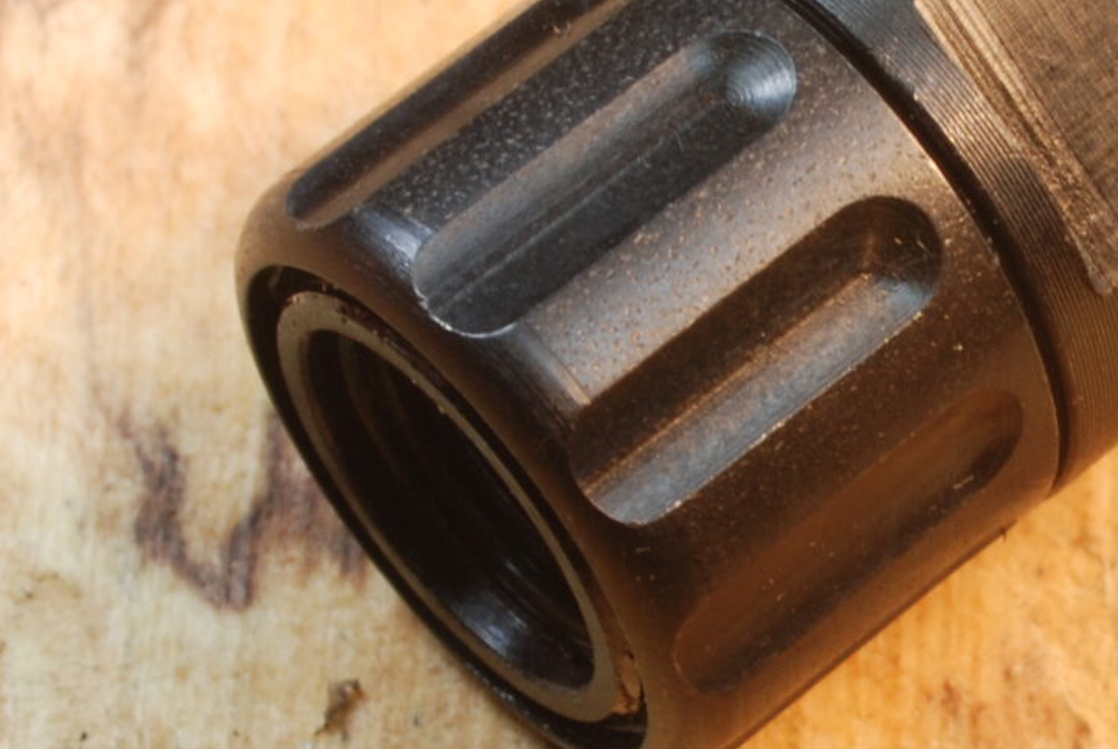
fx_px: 6624
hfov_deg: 9.6
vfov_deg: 6.5
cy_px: 347
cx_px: 1132
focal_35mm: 213
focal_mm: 40
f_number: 22
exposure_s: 1/6
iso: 200
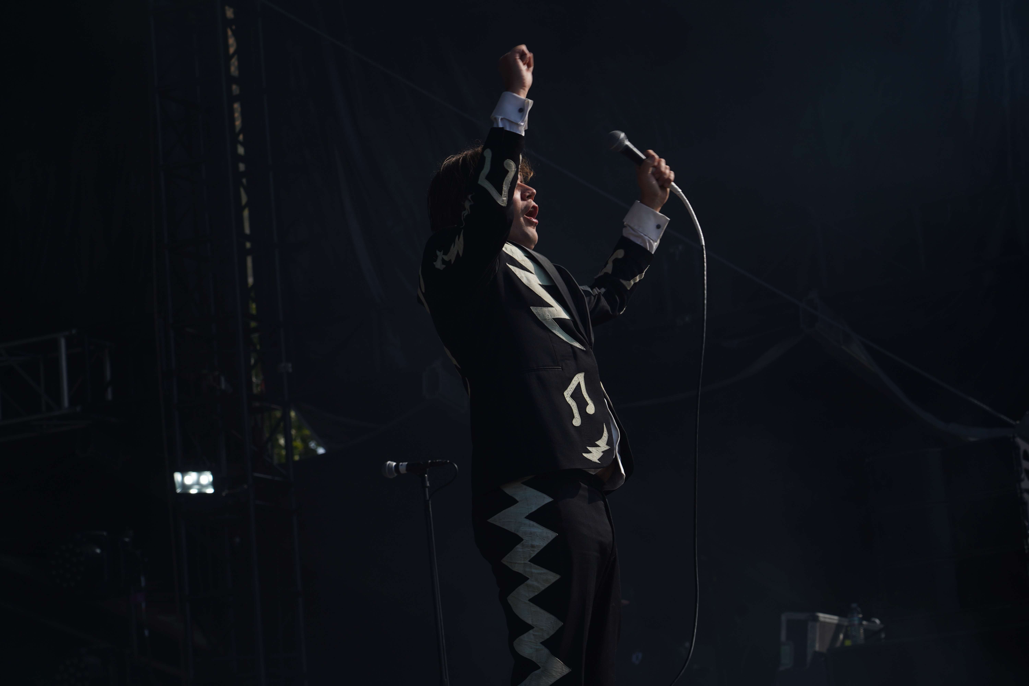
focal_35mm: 105
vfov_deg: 13.0
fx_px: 3001
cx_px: 514
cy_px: 343
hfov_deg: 19.5
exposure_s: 1/500
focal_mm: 105
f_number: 8
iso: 100
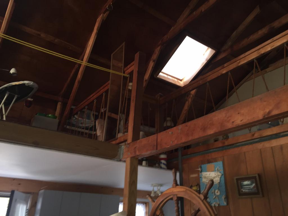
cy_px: 108
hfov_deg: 61.7
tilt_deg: +21.9
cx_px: 144
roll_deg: -2.5
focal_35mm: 29
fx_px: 241
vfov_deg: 48.2
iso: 100
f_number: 2.2
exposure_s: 1/24
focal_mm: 4.15
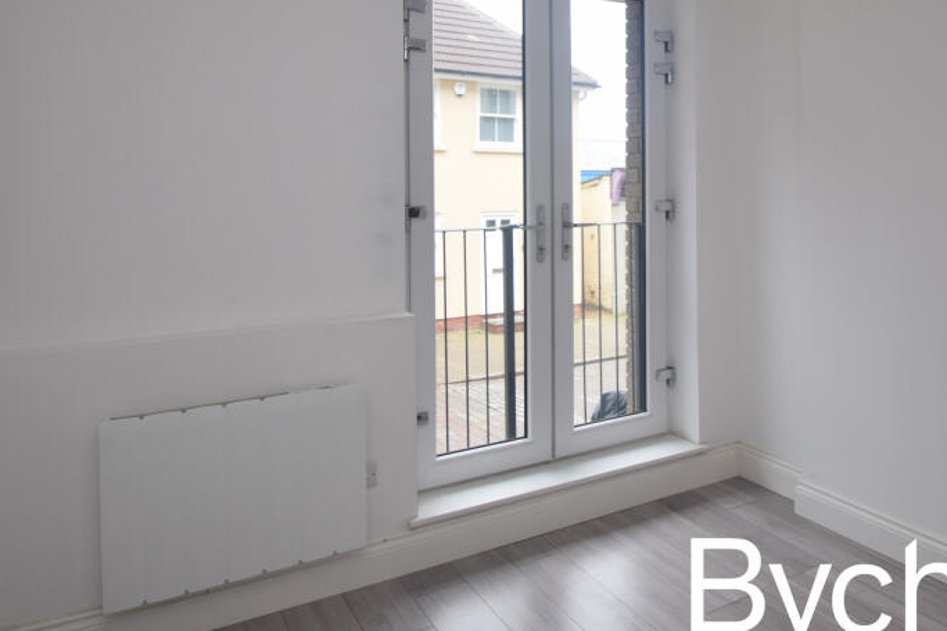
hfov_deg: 73.5
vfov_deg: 52.3
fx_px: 631
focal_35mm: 24
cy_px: 224
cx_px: 524
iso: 400
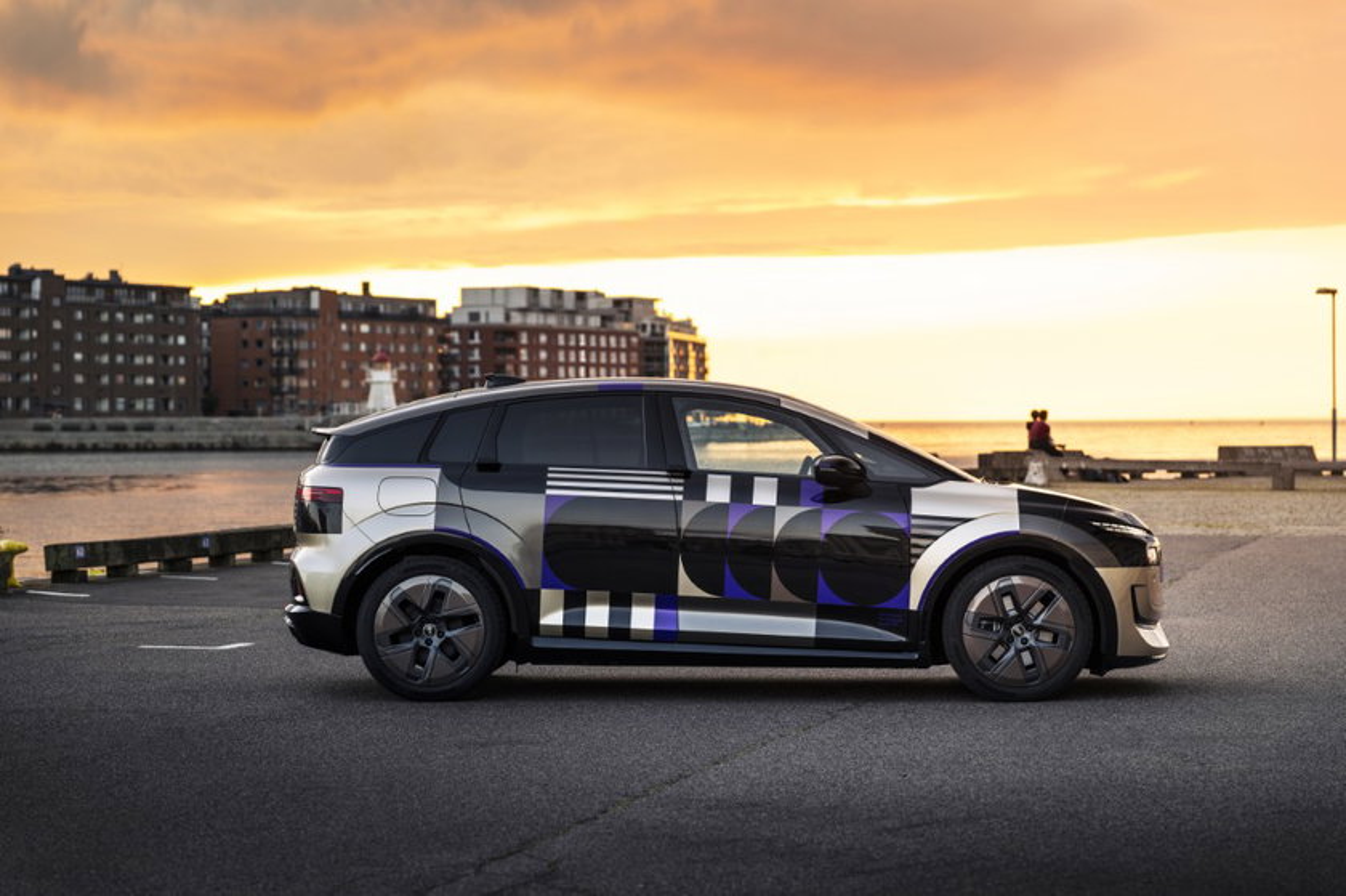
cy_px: 448
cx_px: 673
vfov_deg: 16.2
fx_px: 3139
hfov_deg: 24.2
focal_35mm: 84
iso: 500
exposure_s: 1/100
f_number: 4
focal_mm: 84
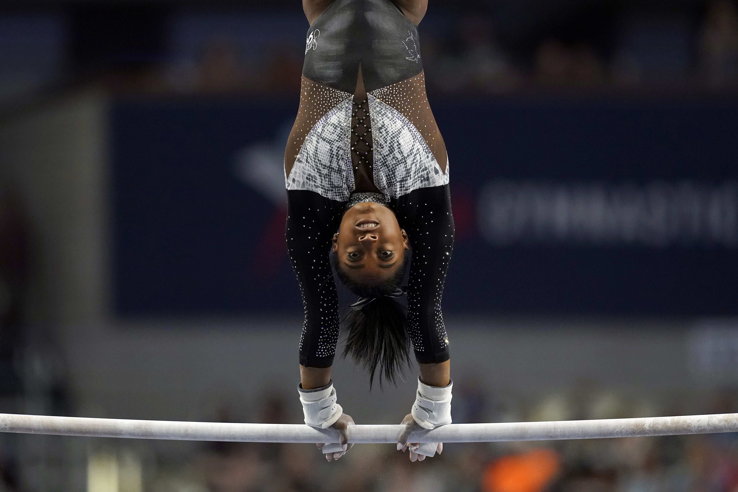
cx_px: 369
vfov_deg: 3.4
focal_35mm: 400
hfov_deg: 5.2
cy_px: 246
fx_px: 8199
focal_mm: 400
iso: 6400
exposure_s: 1/1600
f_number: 4
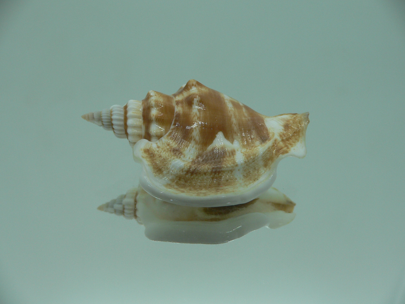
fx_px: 421
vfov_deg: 39.7
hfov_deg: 51.4
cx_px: 198
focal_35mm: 36
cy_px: 156
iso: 80
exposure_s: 1/80
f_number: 2.8
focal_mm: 4.6
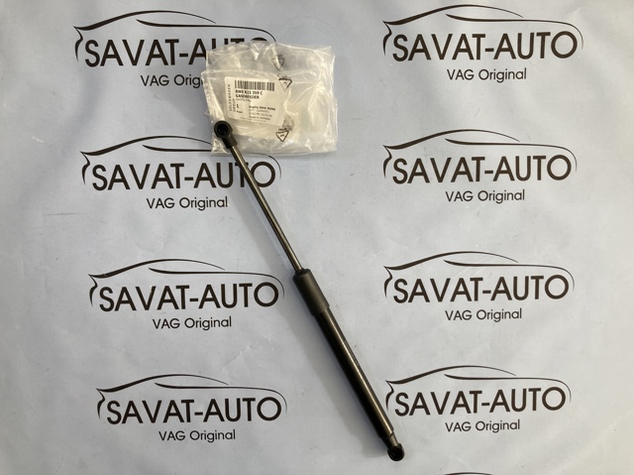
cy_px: 238
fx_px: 512
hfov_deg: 63.5
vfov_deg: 49.7
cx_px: 317
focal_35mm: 28
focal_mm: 3.99
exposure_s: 1/121
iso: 50
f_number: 1.8
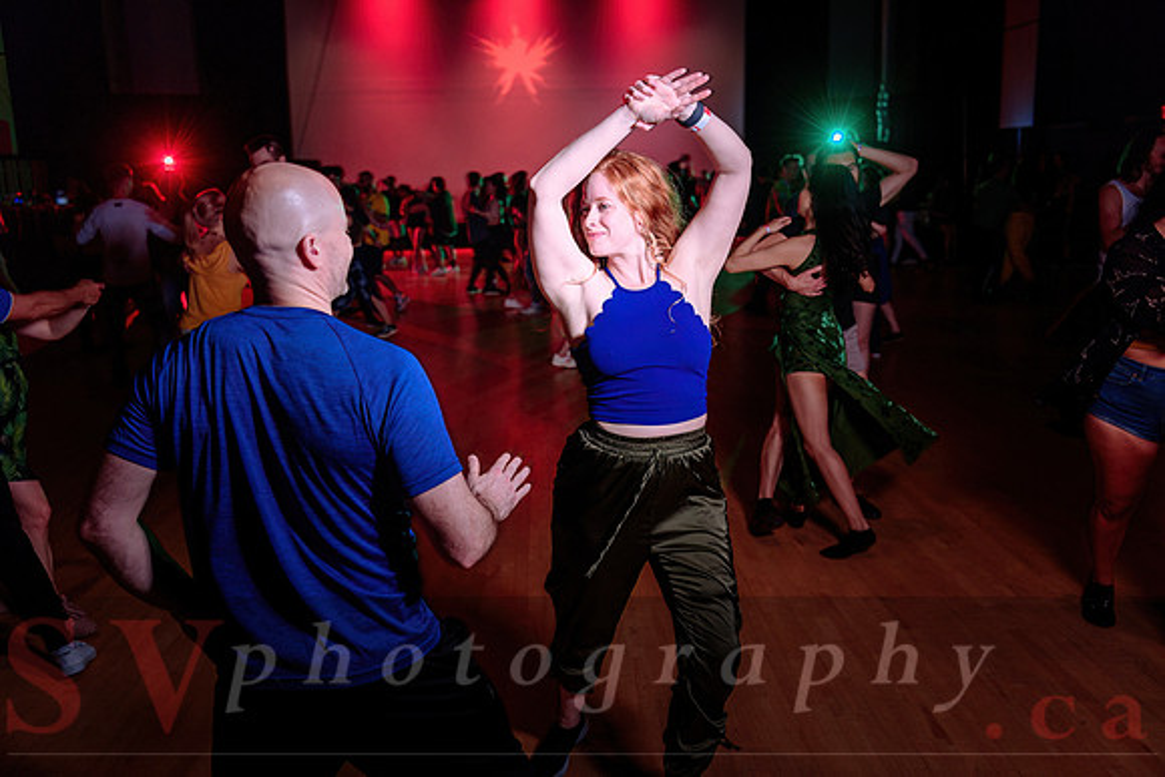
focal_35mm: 32
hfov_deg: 58.7
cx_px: 582
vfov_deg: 41.1
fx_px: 1036
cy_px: 388
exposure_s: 1/60
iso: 1000
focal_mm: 32
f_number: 2.8
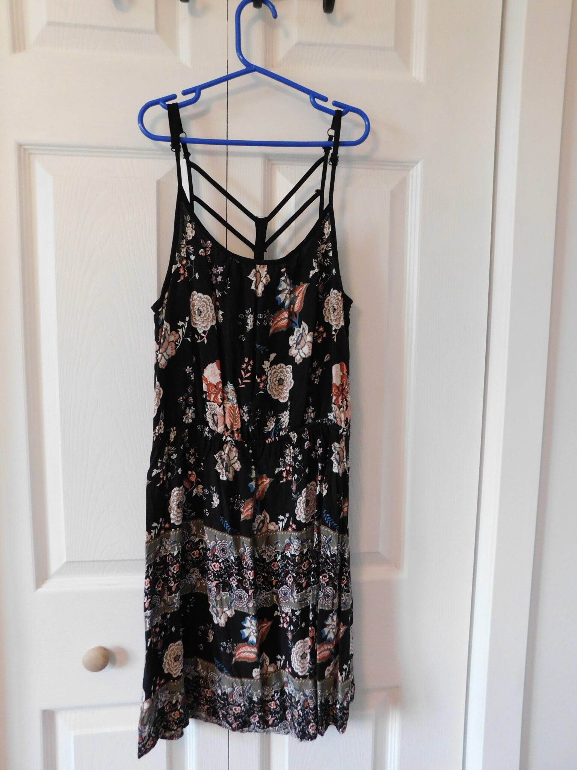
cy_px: 385
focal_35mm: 23
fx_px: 511
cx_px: 288
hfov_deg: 58.9
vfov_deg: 73.9
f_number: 3
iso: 400
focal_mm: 4
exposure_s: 1/13
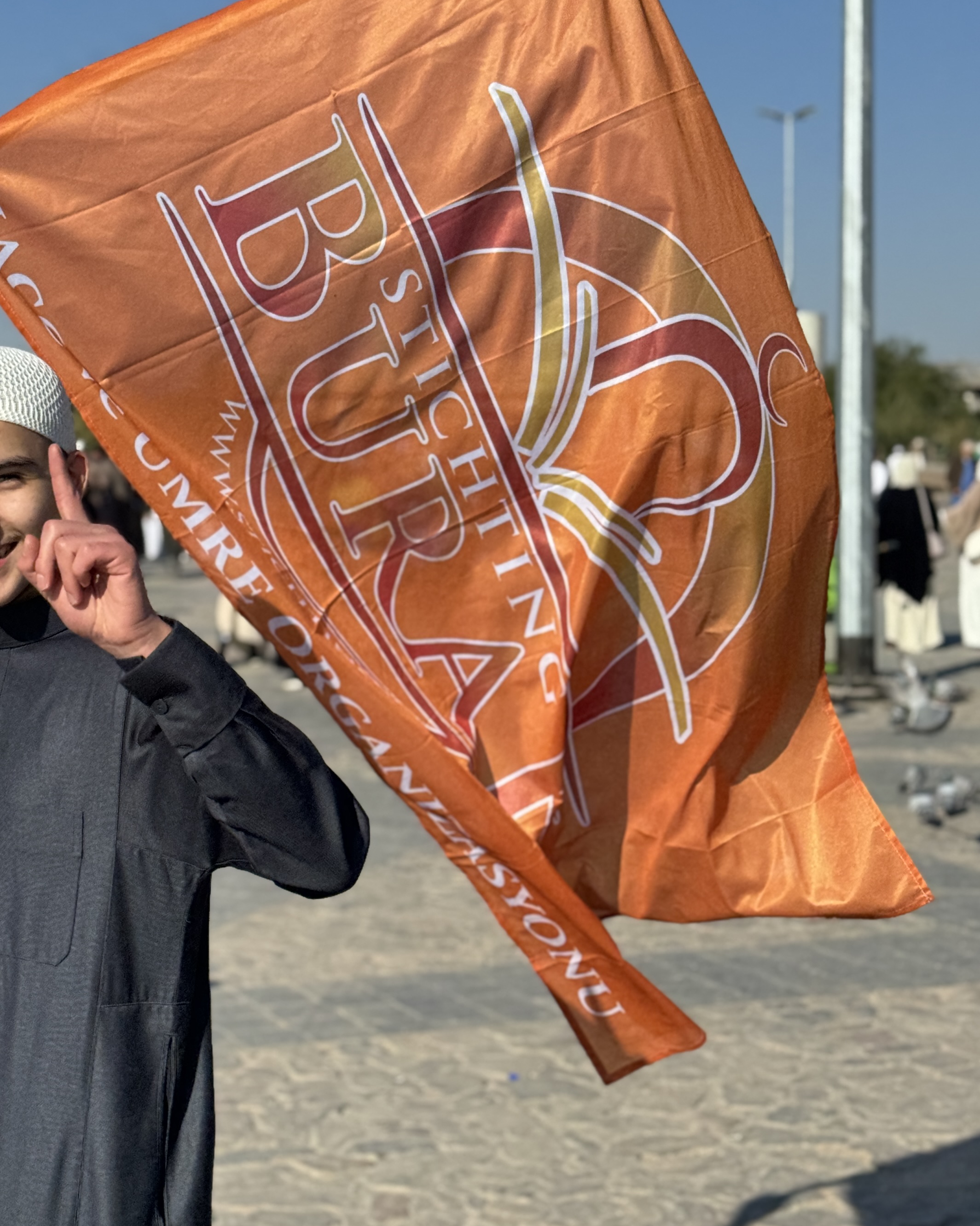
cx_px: 306
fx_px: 2574
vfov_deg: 26.6
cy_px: 433
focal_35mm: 71
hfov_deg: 21.5
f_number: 1.78
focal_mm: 6.86
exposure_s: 1/5376
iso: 64
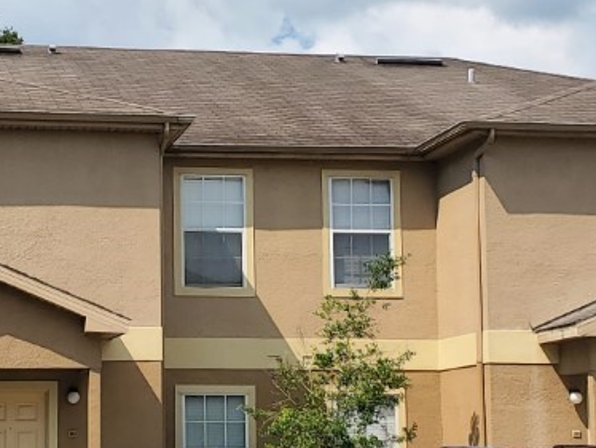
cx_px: 155
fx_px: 1723
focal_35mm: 100
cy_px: 332
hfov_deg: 19.5
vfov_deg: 14.8
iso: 50
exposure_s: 1/1834
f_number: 2.4
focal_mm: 4.3
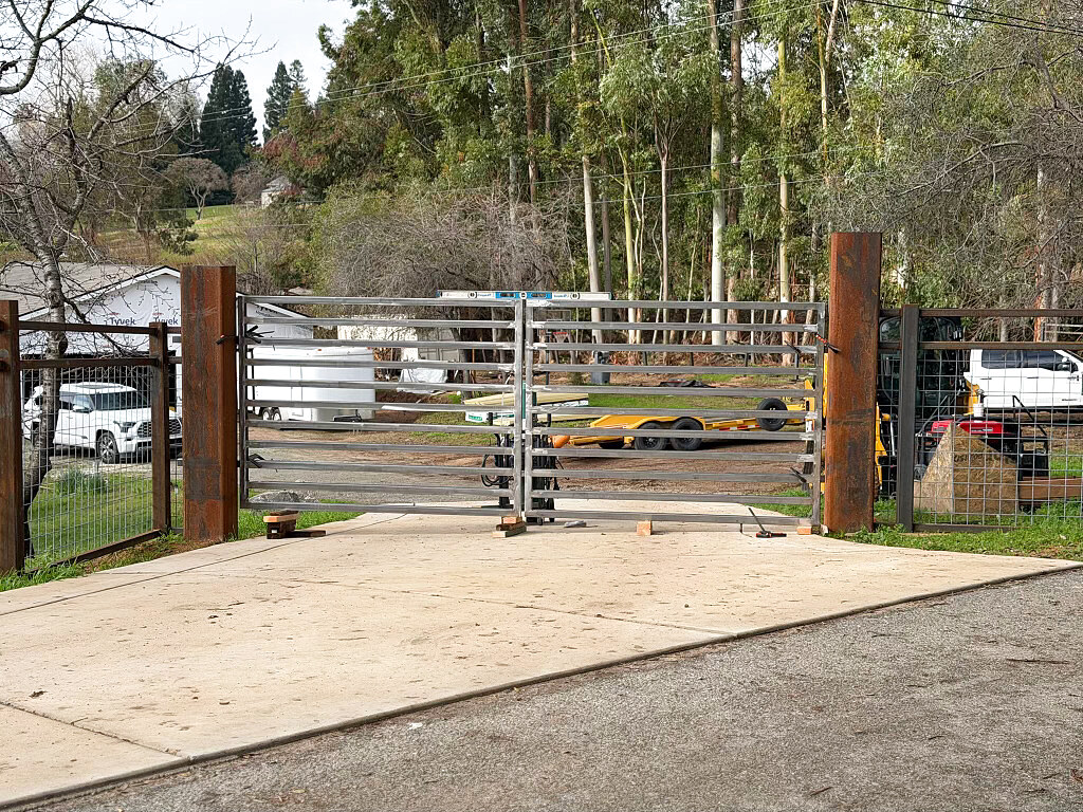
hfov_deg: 39.7
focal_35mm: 48
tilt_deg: -4.9
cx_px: 542
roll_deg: +0.0
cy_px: 406
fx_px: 1502
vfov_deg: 30.3
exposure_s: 1/2494
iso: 64
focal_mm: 6.76
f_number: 1.78
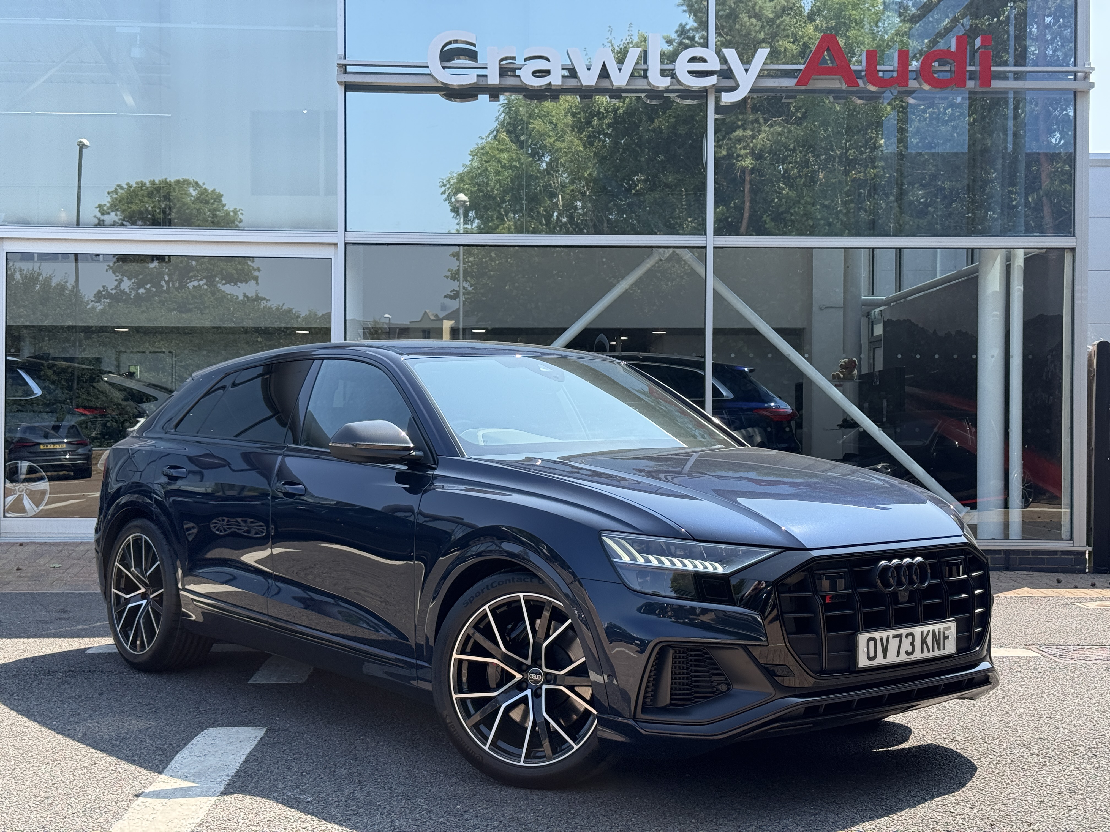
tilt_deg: +2.0
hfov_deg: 39.7
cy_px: 416
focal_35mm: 48
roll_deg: -0.2
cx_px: 555
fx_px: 1539
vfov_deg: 30.3
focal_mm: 6.76
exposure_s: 1/1678
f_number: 1.78
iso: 80
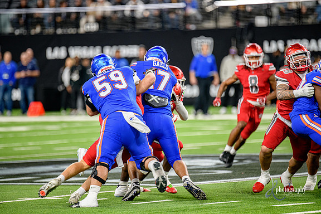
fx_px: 2693
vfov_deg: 4.6
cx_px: 160
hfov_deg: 6.8
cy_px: 107
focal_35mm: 302
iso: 1250
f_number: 2.8
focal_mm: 300
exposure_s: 1/400
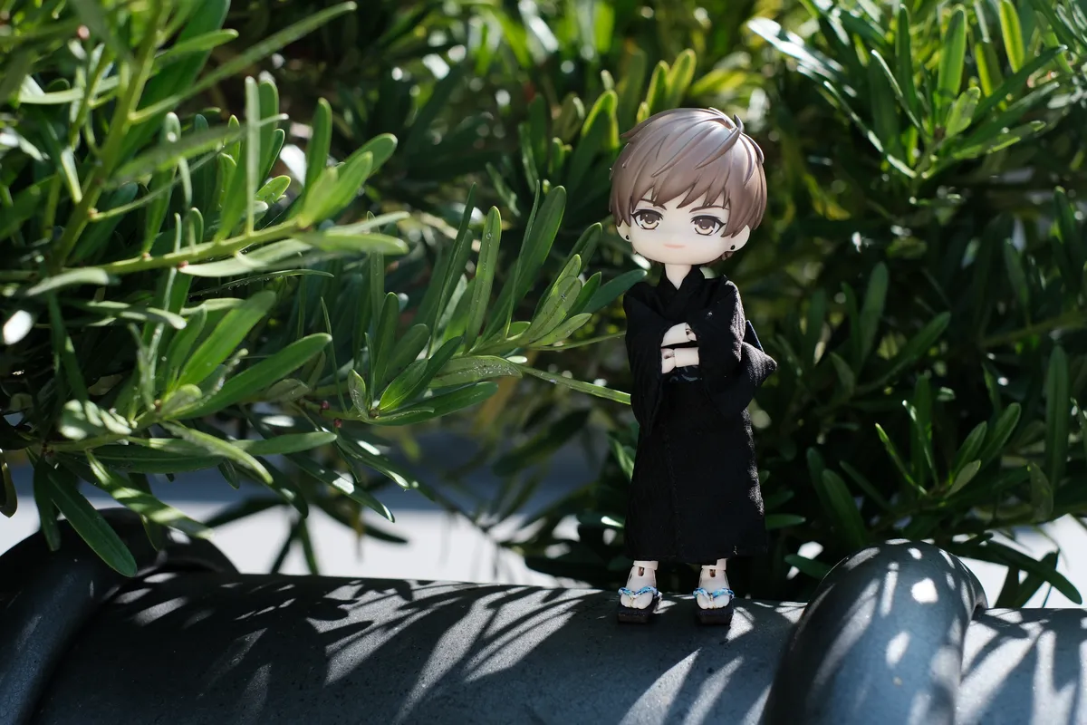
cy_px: 362
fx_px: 1600
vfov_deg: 25.5
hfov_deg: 37.5
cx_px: 544
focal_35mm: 53
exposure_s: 1/680
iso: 320
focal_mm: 35
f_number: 4
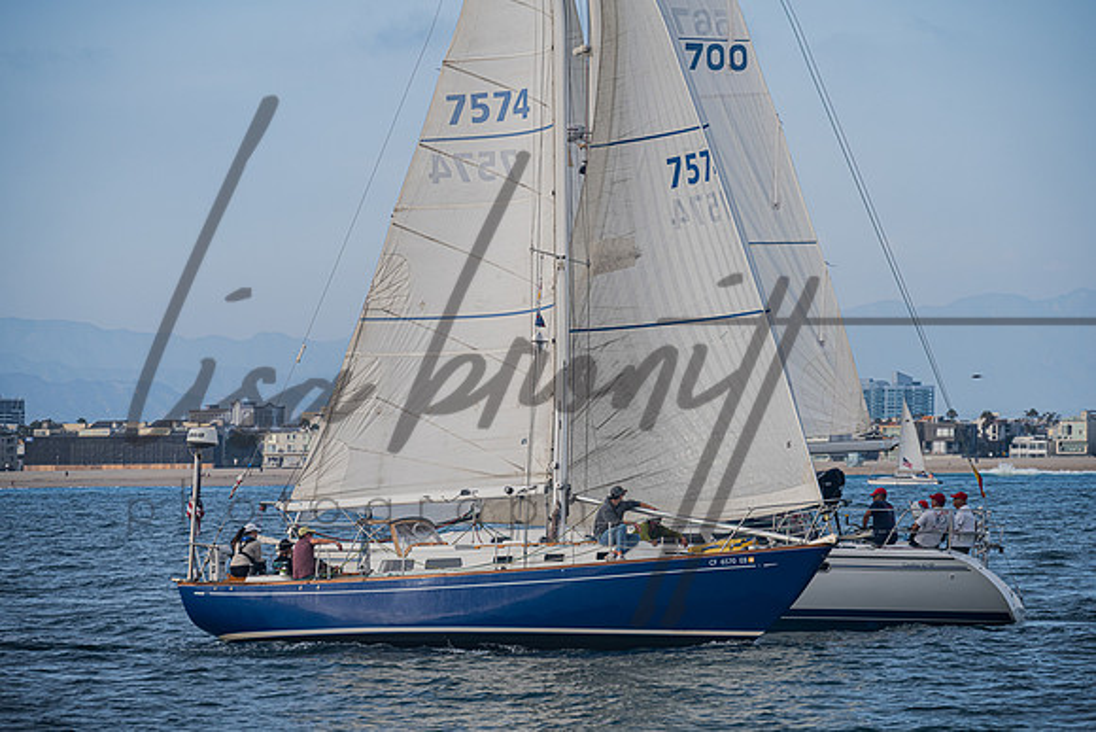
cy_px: 366
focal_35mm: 156
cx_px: 548
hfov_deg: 13.1
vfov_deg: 8.8
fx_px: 4761
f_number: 6.3
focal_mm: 150
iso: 400
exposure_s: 1/800
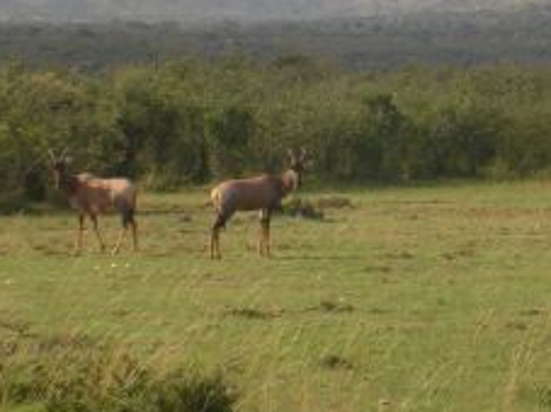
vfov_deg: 6.3
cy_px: 53
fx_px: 3739
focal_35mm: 235
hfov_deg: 8.4
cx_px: 346
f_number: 4.5
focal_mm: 15.2
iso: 50
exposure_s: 1/336
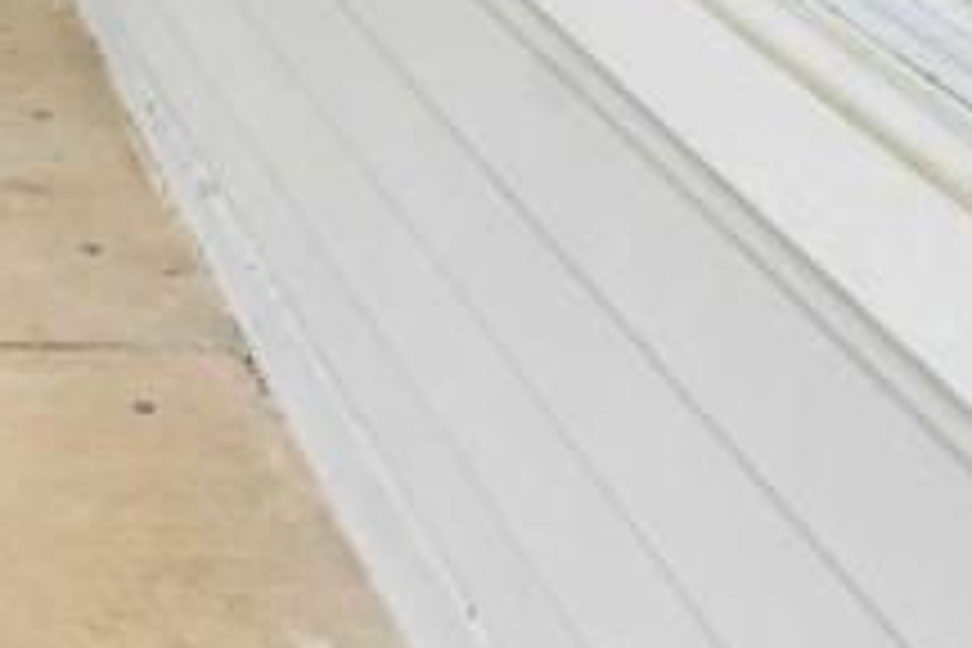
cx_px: -342
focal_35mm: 89
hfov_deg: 20.6
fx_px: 2403
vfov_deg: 12.5
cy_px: -846
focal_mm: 16
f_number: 8
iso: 640
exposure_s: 1/30
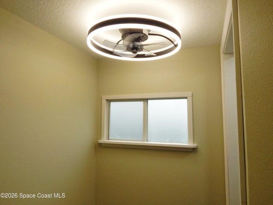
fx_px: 197
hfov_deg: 69.4
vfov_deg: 54.9
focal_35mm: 25
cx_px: 136
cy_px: 102
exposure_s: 1/250
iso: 180
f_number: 3.1
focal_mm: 4.5
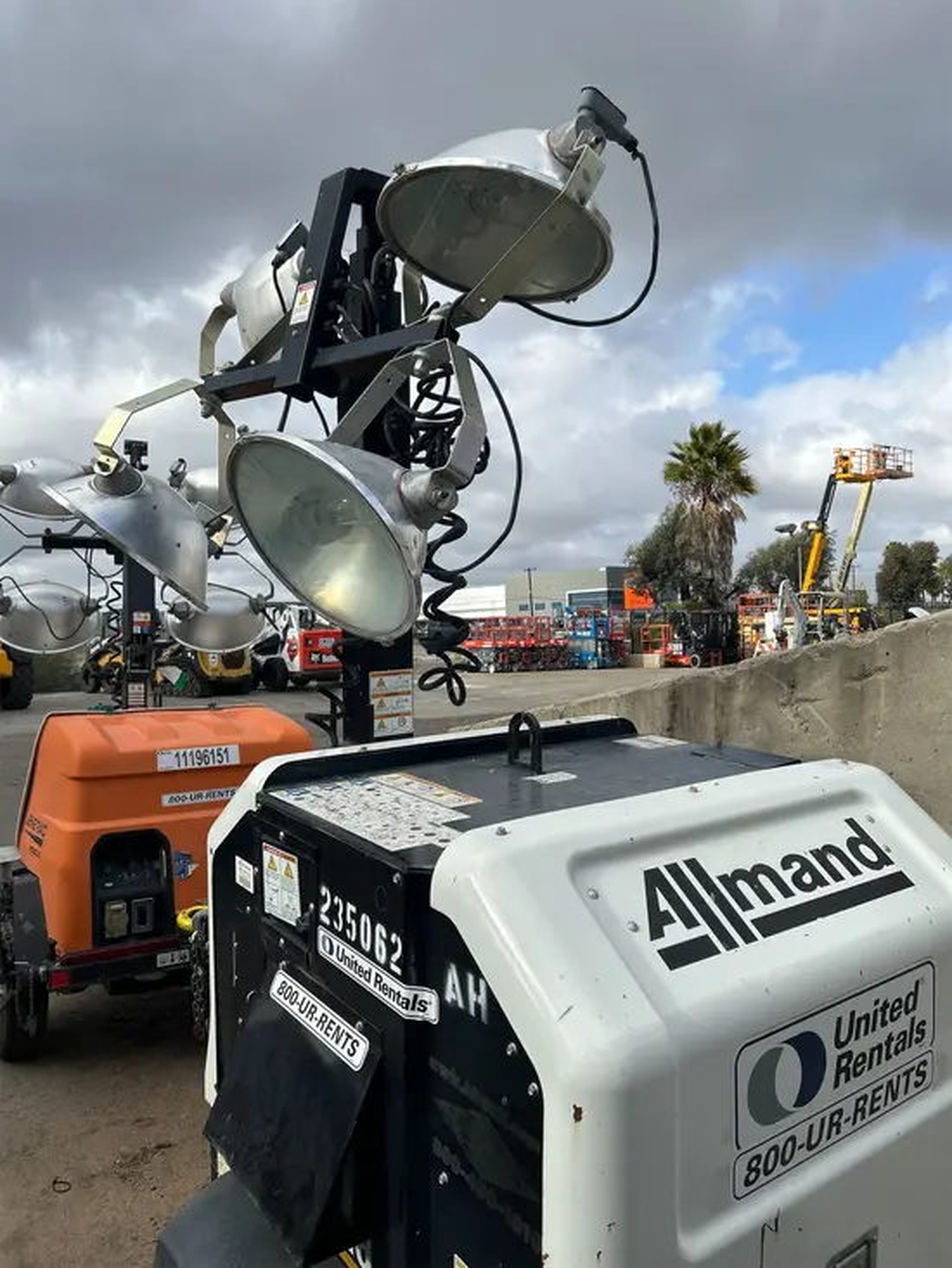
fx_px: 953
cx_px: 476
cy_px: 634
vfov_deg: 67.3
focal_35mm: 26
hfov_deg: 53.1
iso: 50
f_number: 1.5
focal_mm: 5.7
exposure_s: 1/3571
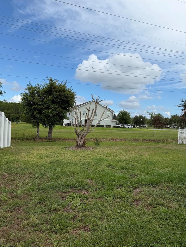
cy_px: 124
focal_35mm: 24
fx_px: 172
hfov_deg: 56.8
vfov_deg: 71.6
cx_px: 93
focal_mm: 6.76
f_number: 1.78
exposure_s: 1/4167
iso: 80
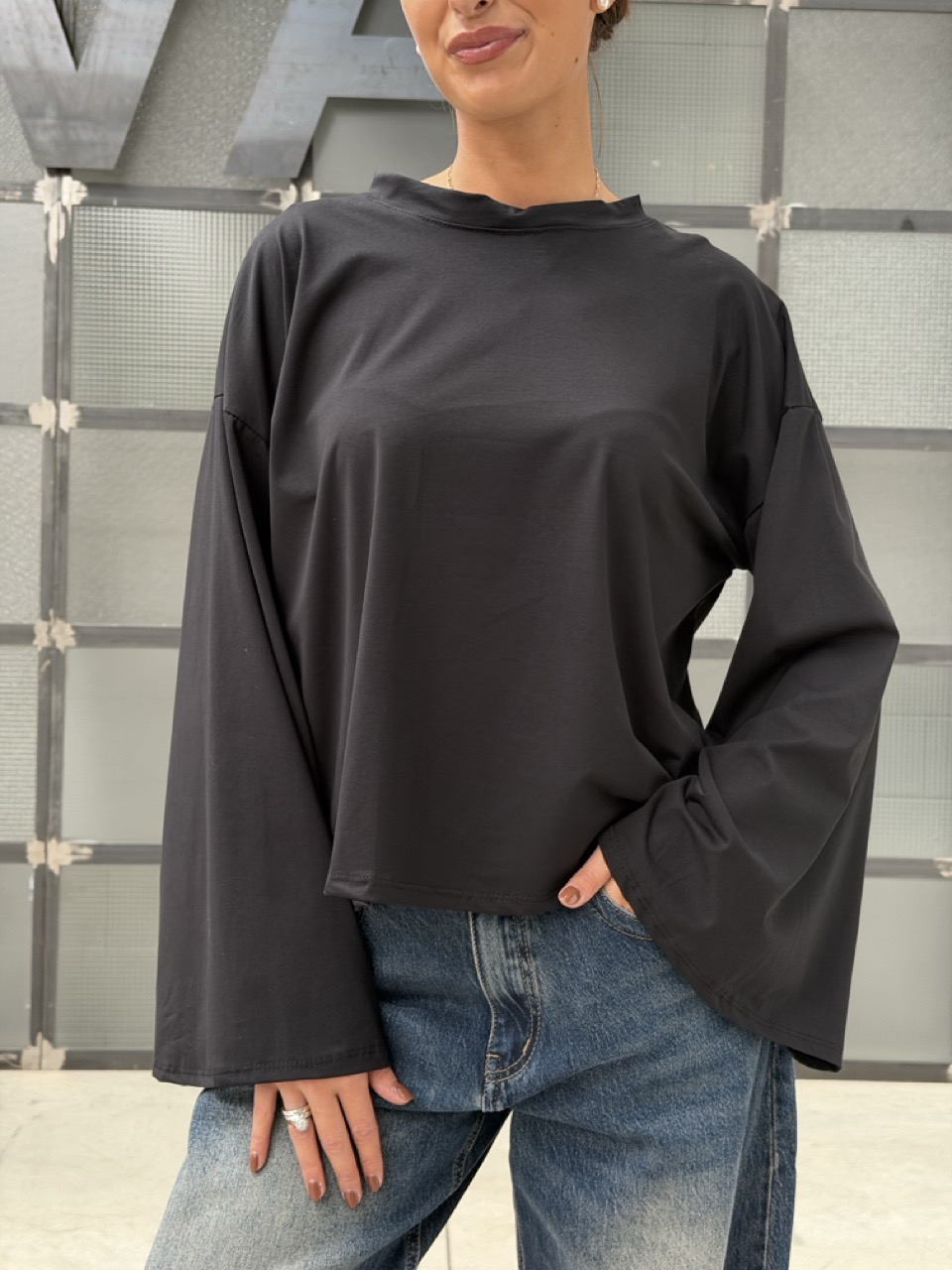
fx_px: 1760
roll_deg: -1.7
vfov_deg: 39.7
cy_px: 635
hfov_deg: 30.3
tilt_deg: -1.2
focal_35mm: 48
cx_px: 476
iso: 400
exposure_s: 1/40
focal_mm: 6.76
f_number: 1.78
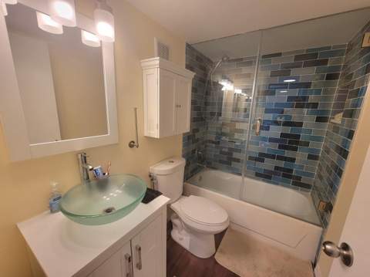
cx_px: 185
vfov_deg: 89.8
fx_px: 139
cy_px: 138
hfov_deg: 106.2
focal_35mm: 13
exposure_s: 1/60.2
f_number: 2.2
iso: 50
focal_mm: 2.2
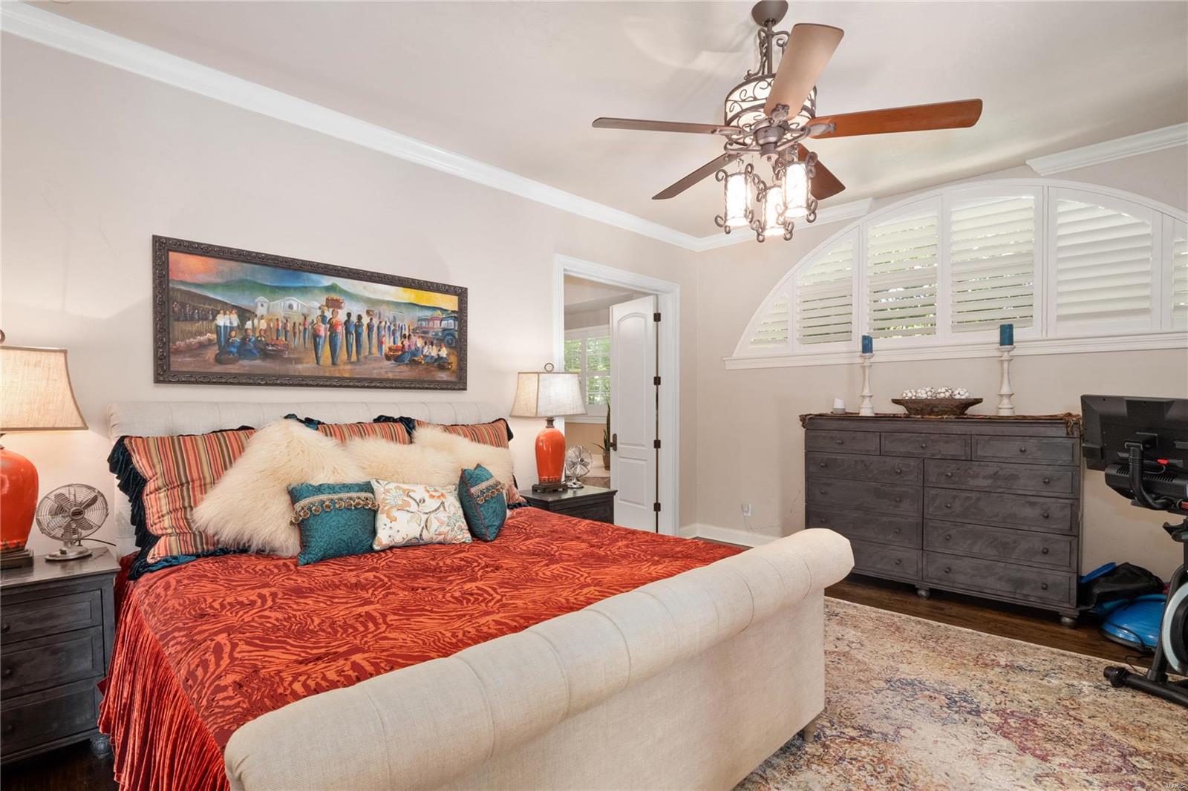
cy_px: 396
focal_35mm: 16
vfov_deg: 73.7
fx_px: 528
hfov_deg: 96.7
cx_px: 594
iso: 800
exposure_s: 1/1.25
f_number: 10
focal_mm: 8
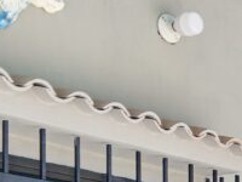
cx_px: 419
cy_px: 362
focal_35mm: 92
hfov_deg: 17.7
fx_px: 643
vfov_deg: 13.7
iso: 107
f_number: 1.6
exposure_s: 1/137
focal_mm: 4.09
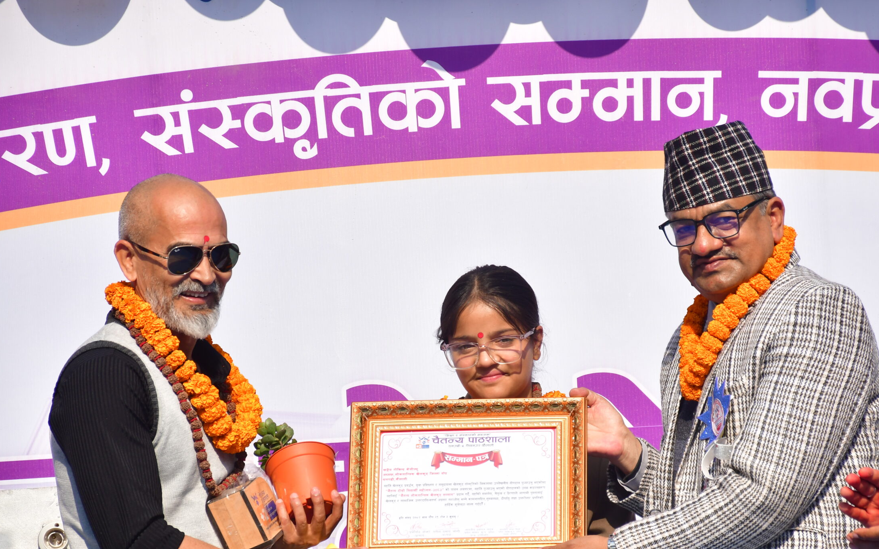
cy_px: 336
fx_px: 5223
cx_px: 496
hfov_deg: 9.6
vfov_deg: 6.0
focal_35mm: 218
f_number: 5.6
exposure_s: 1/1000
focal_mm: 122
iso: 250
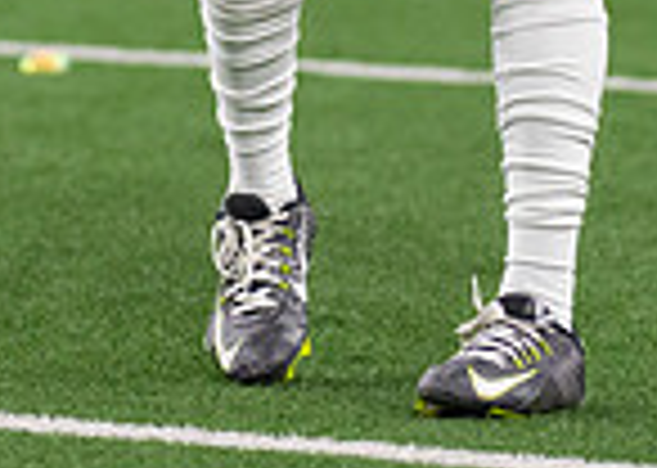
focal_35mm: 716
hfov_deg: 2.8
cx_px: 410
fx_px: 13348
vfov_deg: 2.0
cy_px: -547
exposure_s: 1/1250
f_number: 1.8
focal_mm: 135
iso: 800
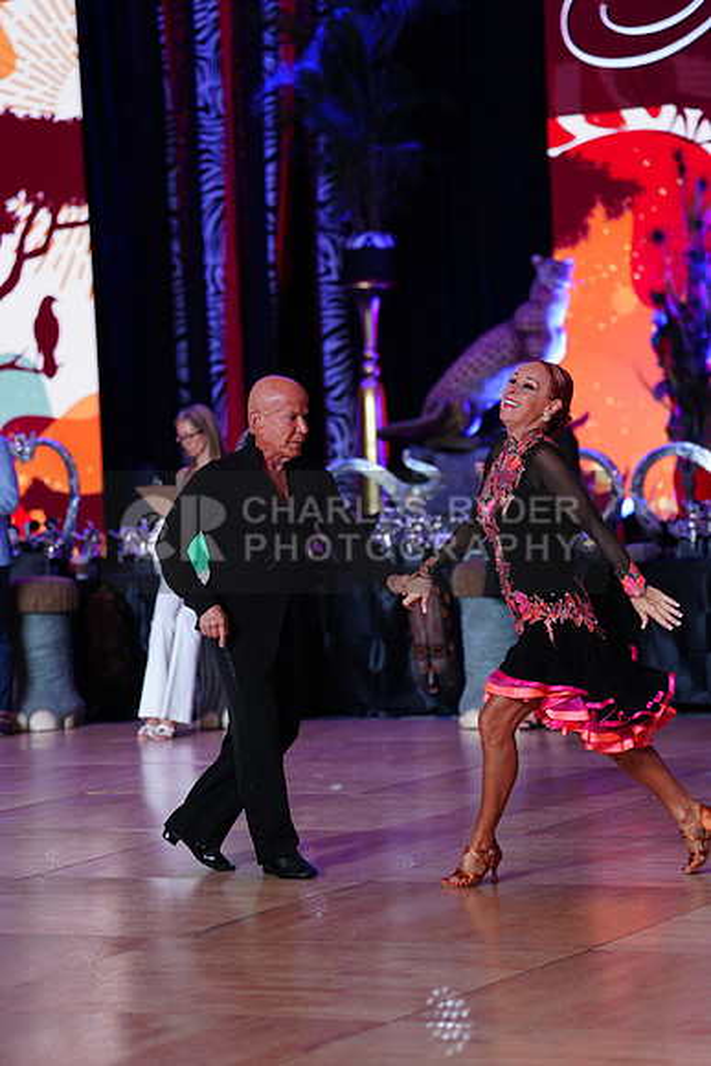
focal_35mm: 111
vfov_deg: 18.4
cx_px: 356
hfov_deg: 12.3
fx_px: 3286
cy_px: 533
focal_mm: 111
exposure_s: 1/400
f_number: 2.8
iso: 1600
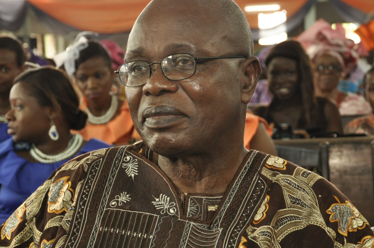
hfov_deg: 23.9
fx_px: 882
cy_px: 135
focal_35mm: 85
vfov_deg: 16.0
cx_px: 198
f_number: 4.5
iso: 1250
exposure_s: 1/60
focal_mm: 40
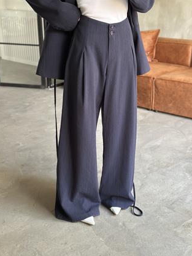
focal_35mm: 49
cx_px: 96
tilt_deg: -34.3
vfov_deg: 38.9
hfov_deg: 29.6
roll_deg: +0.1
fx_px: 363
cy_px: 127
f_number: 1.78
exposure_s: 1/60
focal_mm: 6.86
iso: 250
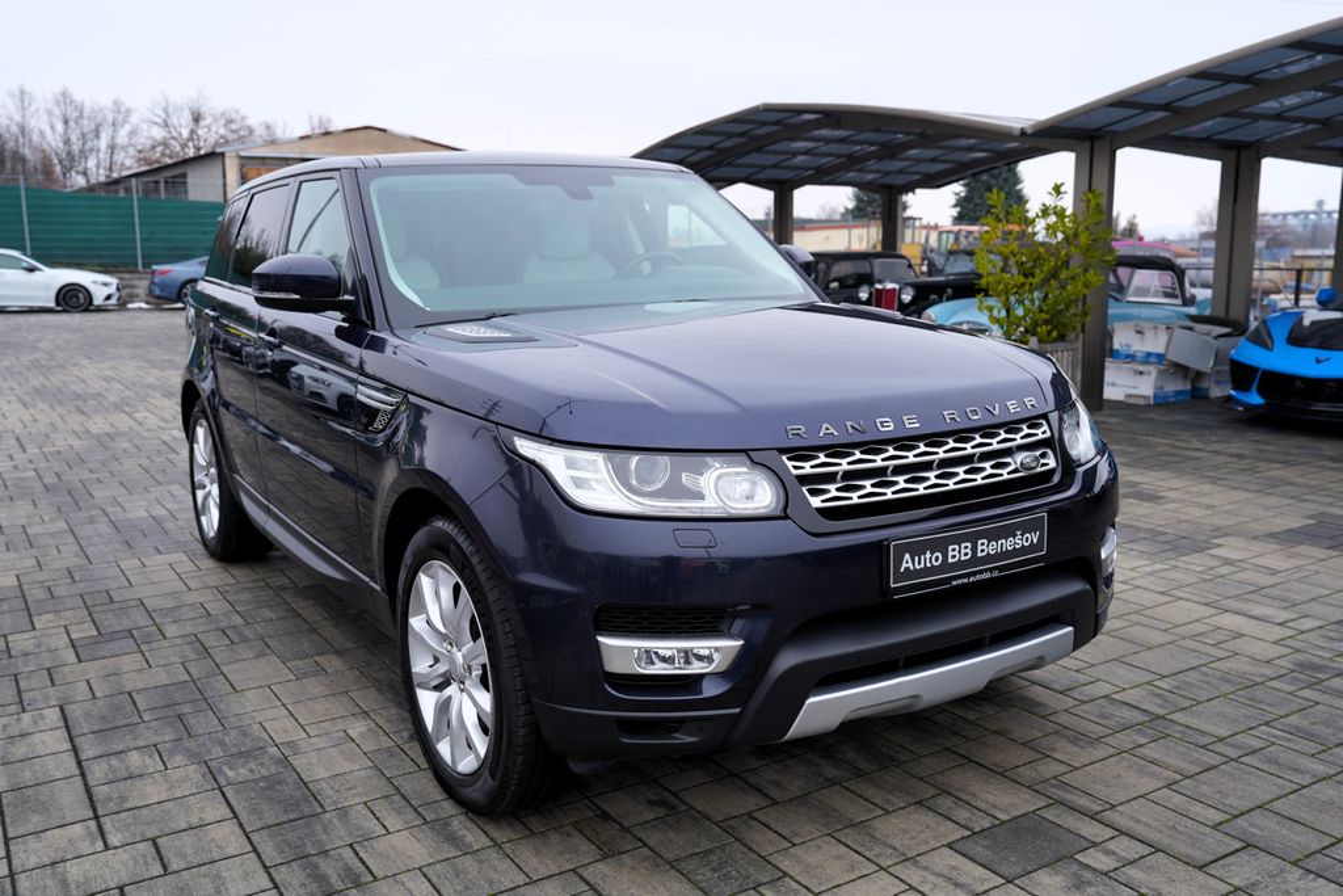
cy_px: 448
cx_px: 672
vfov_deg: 41.1
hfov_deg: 58.7
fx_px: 1194
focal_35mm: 32
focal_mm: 32
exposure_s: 1/100
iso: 100
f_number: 4.5
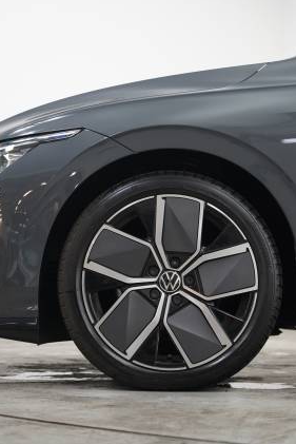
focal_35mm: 79
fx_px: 979
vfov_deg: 25.5
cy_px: 220
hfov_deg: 17.2
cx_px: 166
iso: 1600
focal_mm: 52.3
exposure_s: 1/160
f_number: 2.8
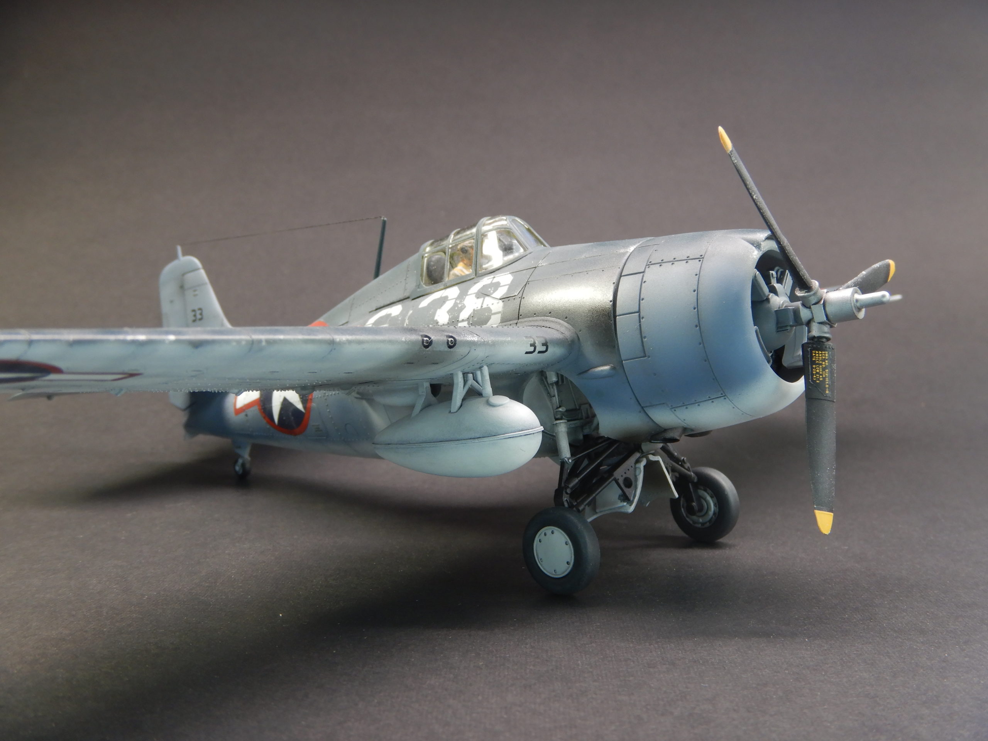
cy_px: 370
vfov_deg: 38.7
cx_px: 494
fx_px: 1056
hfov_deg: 50.1
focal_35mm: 37
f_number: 4.2
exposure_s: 1/30
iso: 140
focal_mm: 6.6
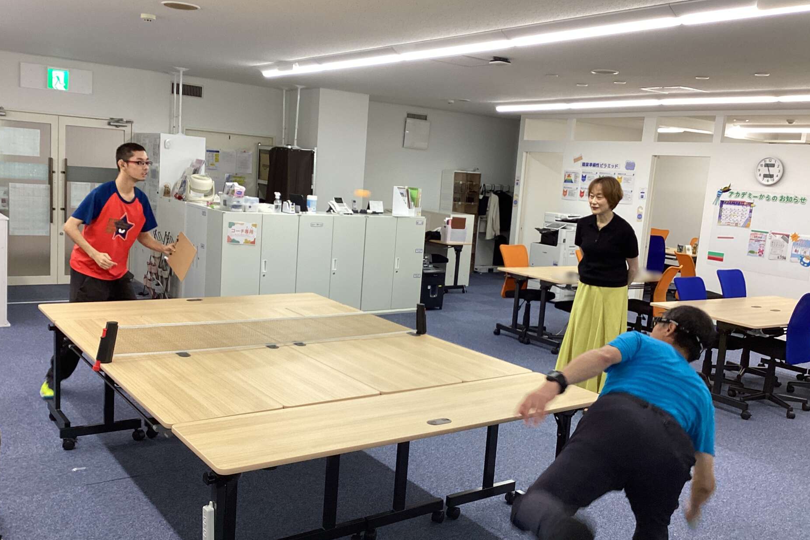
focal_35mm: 33
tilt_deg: -10.6
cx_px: 405
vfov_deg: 40.0
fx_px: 743
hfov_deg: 57.2
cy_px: 275
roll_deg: -3.9
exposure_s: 1/50
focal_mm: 3.3
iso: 80
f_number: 2.4
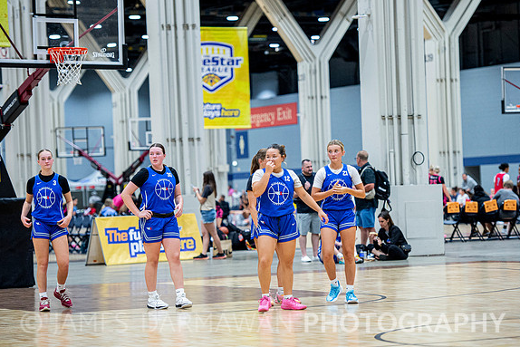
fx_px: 2023
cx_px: 284
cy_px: 174
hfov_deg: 14.6
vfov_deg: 9.8
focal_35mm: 140
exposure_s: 1/400
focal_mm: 125
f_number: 2.8
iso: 2000
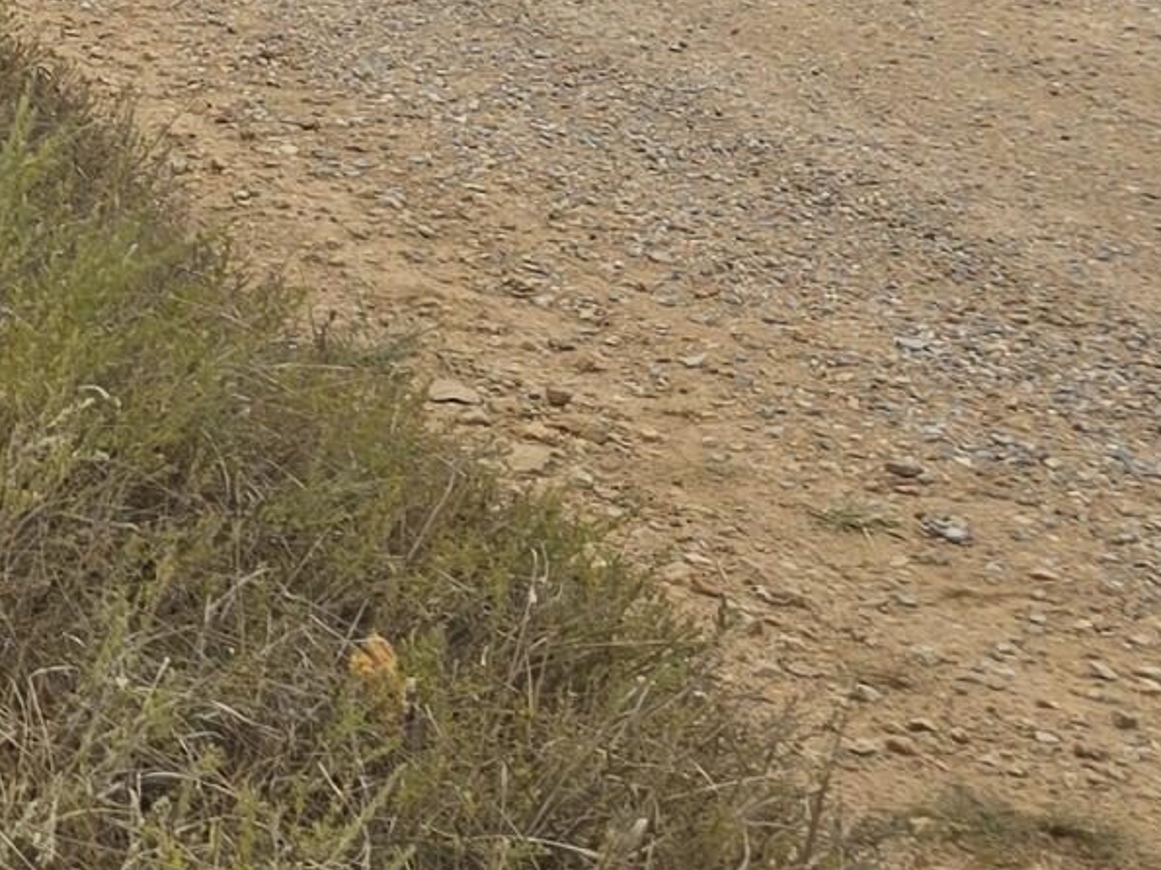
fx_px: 3890
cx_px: -1647
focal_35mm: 116
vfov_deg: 12.0
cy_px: -562
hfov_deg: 12.9
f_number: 1.7
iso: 12
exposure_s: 1/593
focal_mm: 6.3
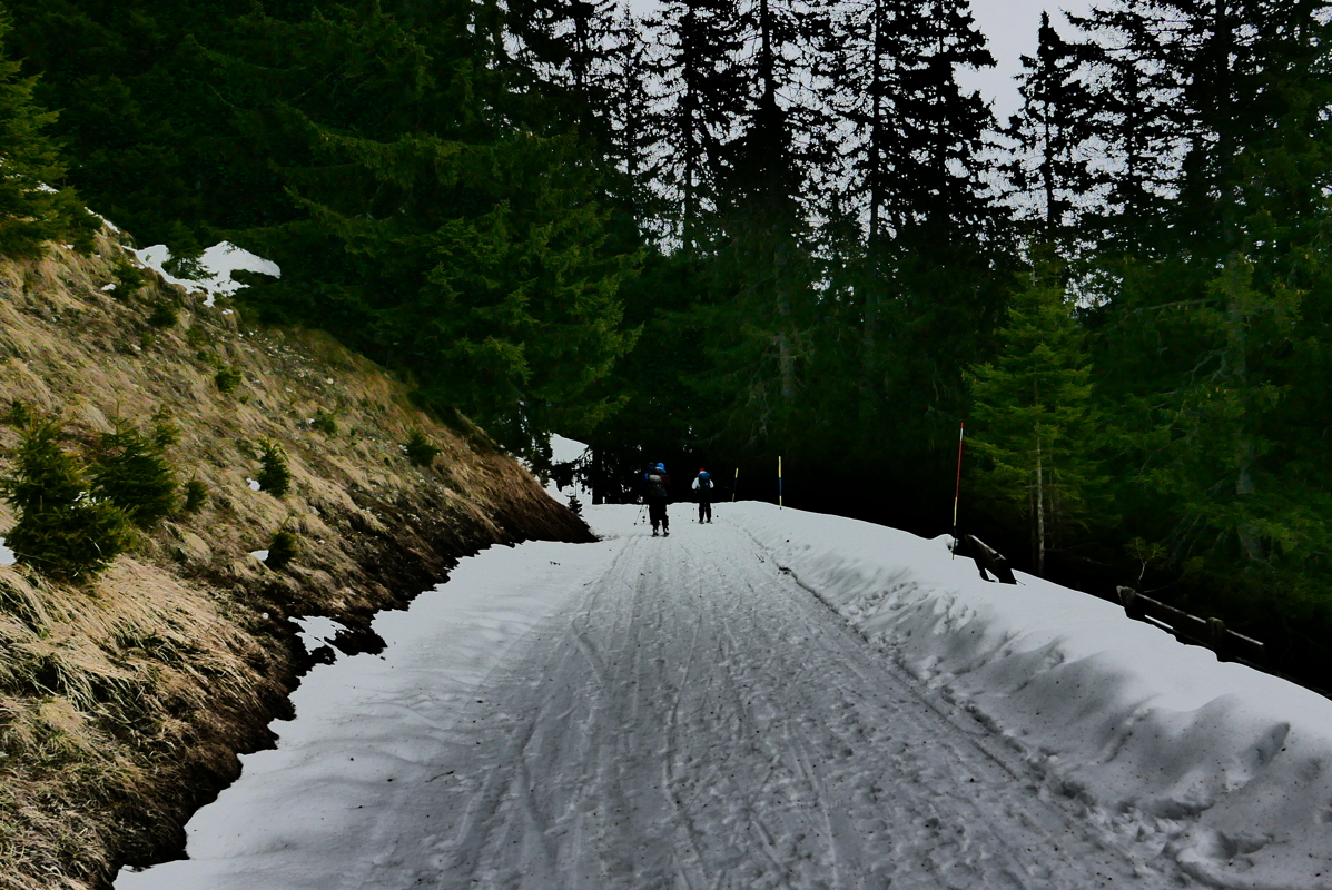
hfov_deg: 60.2
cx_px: 666
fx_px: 1148
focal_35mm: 31
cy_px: 445
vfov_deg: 42.4
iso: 200
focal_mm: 13.9
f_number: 5
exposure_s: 1/2000
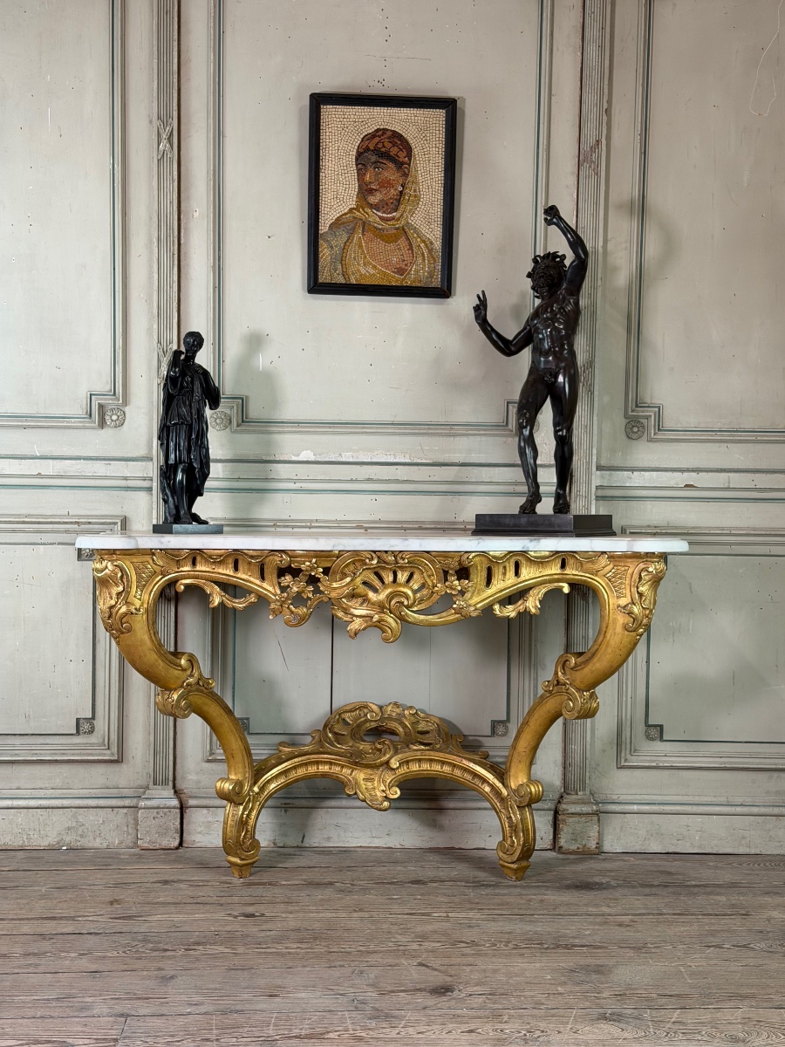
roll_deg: +0.1
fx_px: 1451
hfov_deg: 30.3
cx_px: 392
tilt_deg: -2.2
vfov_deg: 39.7
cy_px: 524
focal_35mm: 48
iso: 125
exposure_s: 1/50
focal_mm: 6.76
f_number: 1.78
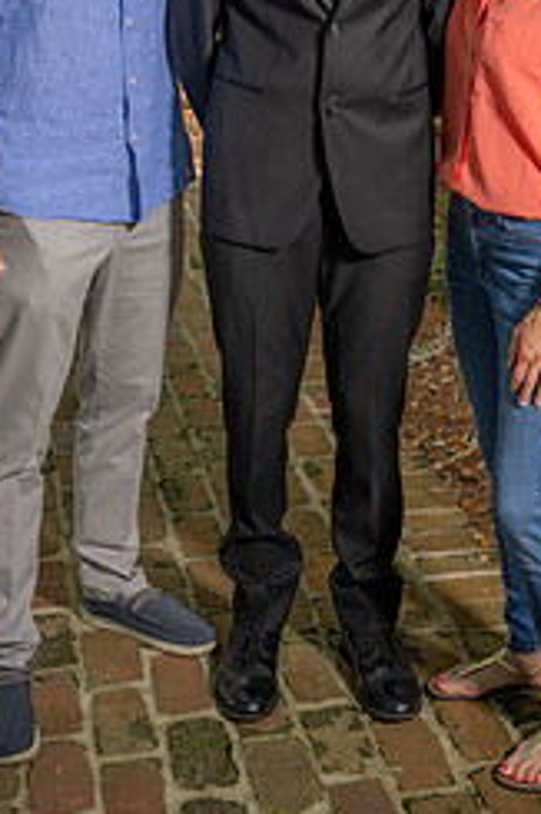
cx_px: 342
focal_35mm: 68
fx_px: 1535
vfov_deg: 28.9
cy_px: 140
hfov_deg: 19.9
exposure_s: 1/160
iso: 100
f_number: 5.6
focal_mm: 37
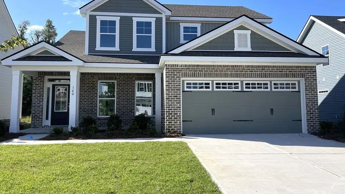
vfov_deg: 38.9
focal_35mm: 30
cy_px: 84
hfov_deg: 64.3
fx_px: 274
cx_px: 176
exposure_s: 1/2717
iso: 32
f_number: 1.6
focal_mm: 5.1
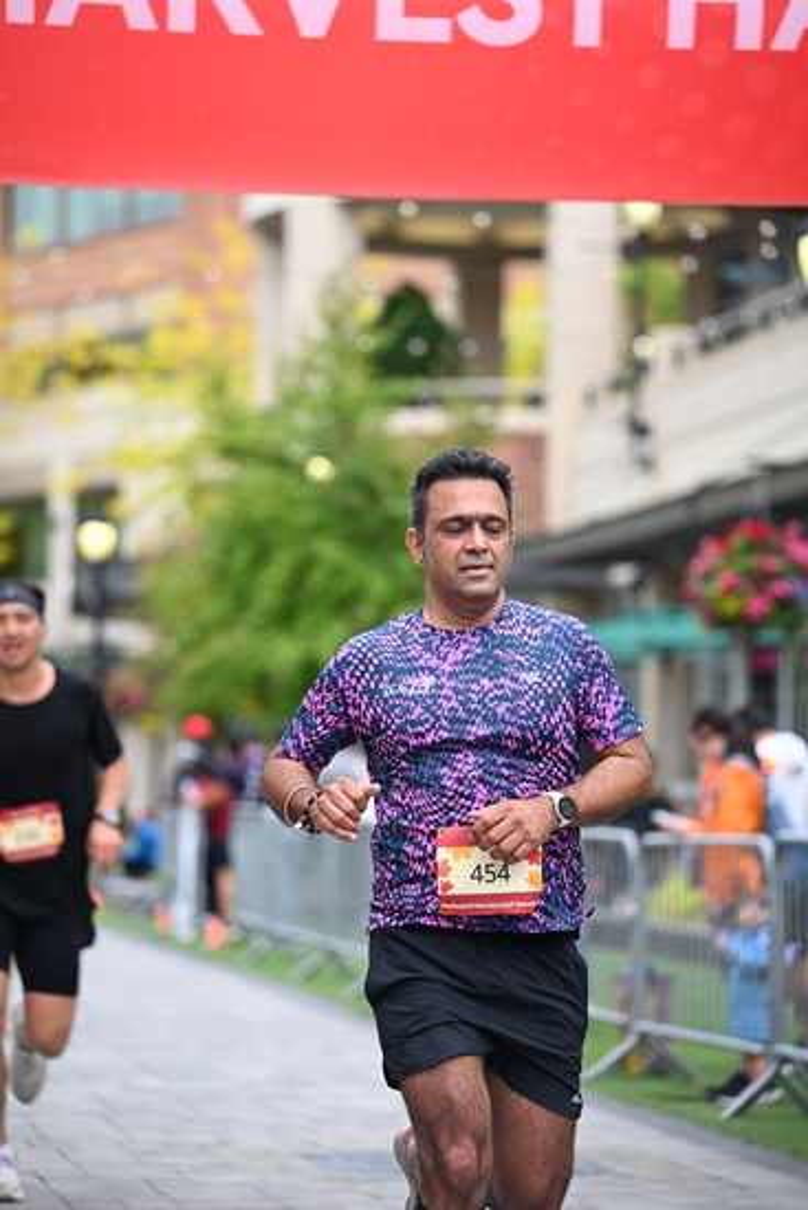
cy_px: 605
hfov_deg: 11.0
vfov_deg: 16.4
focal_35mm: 125
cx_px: 404
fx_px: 4205
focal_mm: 125
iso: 640
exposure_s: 1/1600
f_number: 2.8
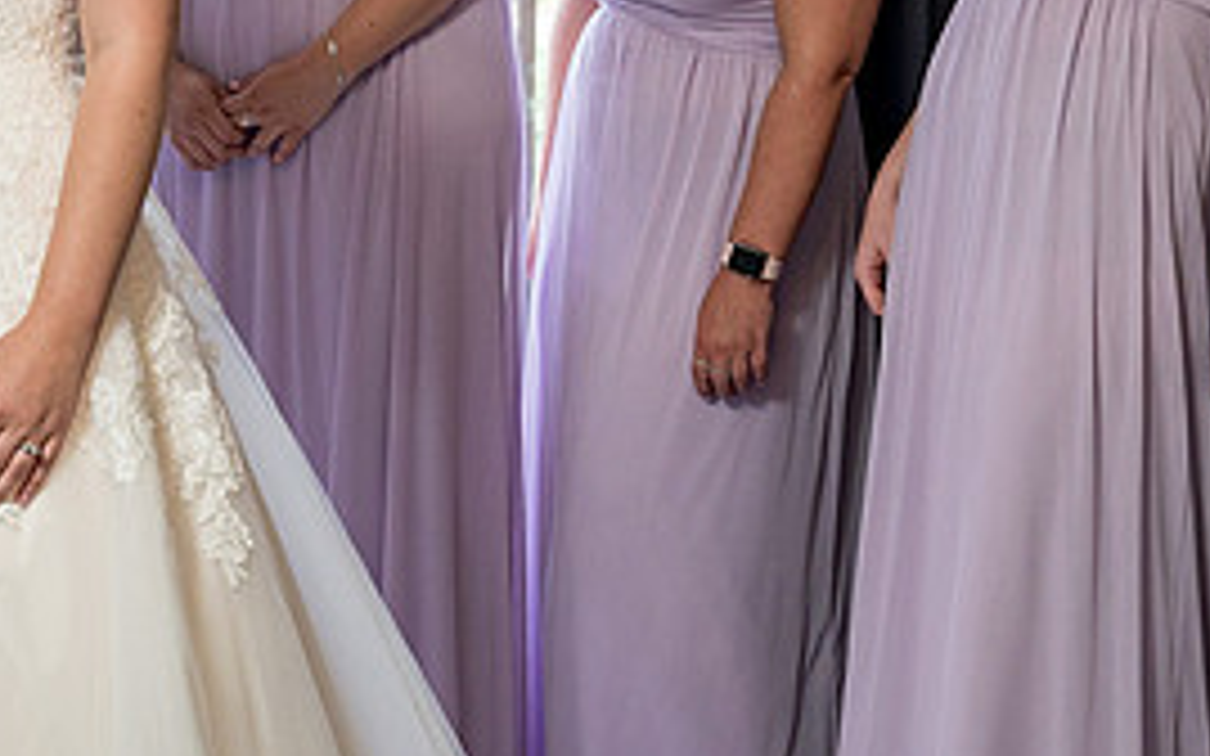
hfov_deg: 18.8
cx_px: 126
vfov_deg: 11.8
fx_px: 3594
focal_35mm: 109
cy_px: -84
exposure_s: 1/200
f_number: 5.6
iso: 1000
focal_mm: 48
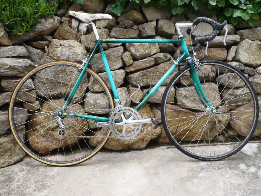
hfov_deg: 52.6
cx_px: 130
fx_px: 264
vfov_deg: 40.7
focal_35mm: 35
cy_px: 98
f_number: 2.8
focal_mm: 5.8
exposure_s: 1/100
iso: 100
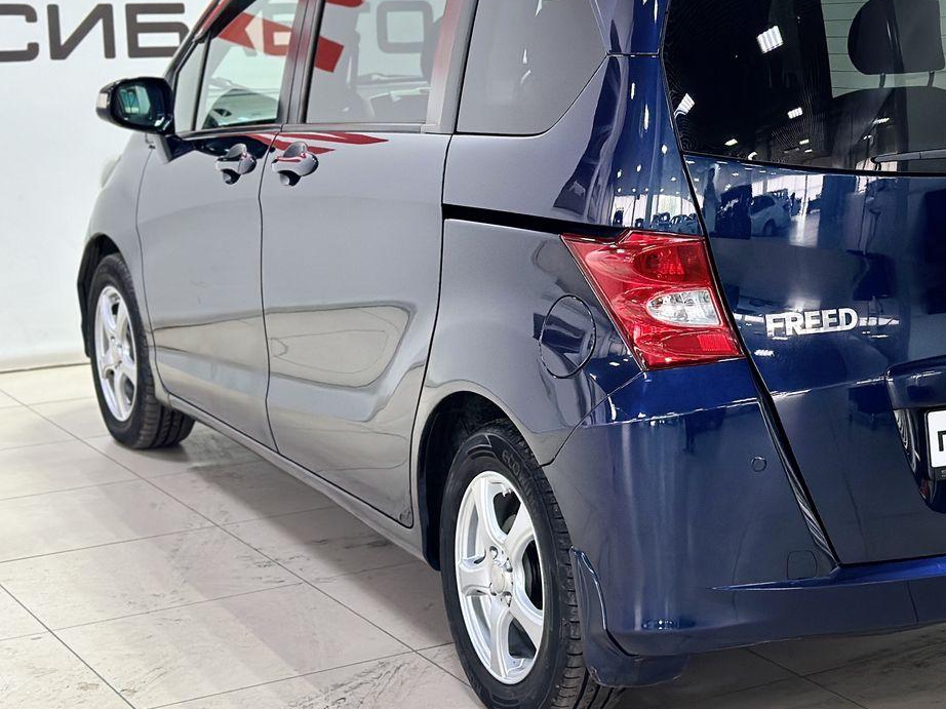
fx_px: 2049
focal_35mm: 75
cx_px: 706
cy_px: 277
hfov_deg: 25.7
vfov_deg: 19.6
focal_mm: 6.86
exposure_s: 1/100
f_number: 1.78
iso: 250
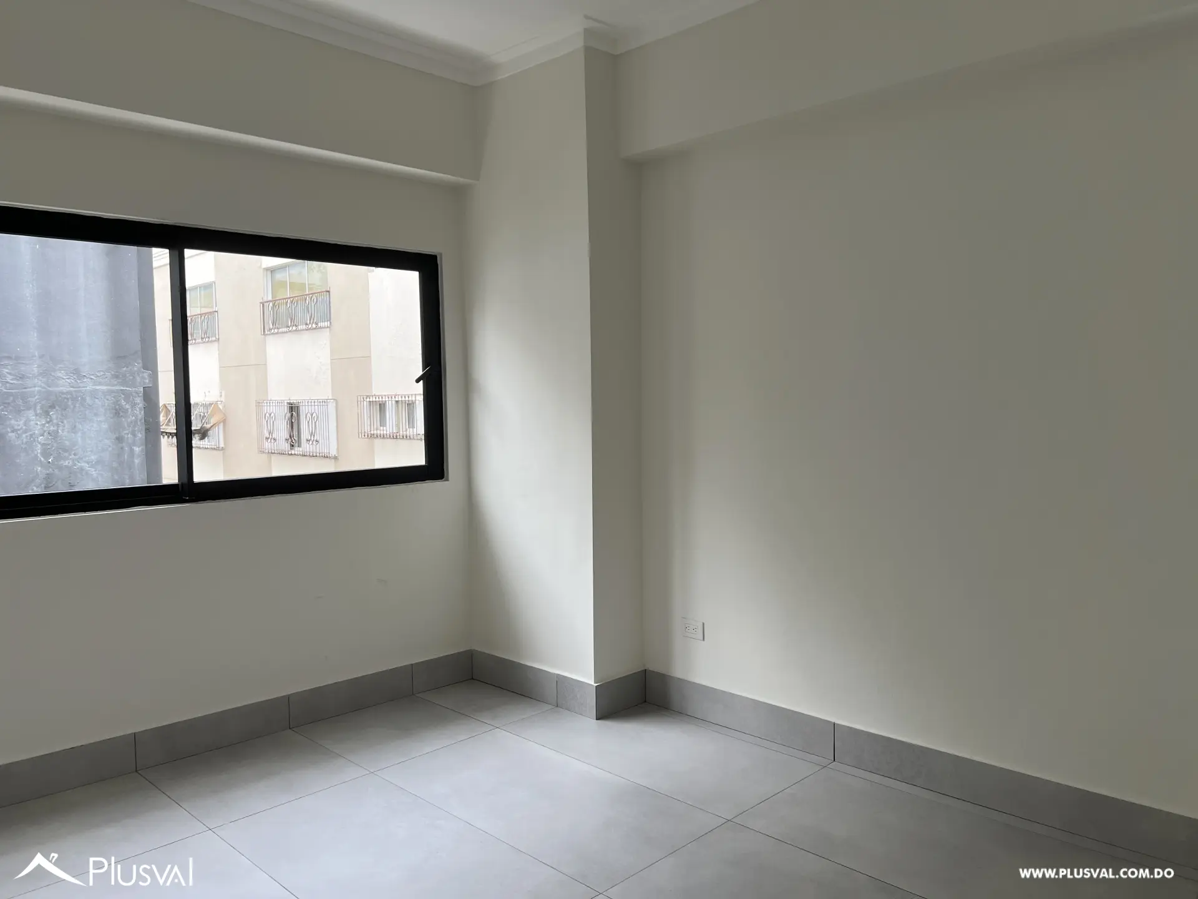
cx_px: 599
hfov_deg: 67.3
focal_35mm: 26
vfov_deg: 53.1
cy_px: 450
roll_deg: +1.4
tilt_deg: -2.6
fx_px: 900
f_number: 1.5
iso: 50
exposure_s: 1/450
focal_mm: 5.7
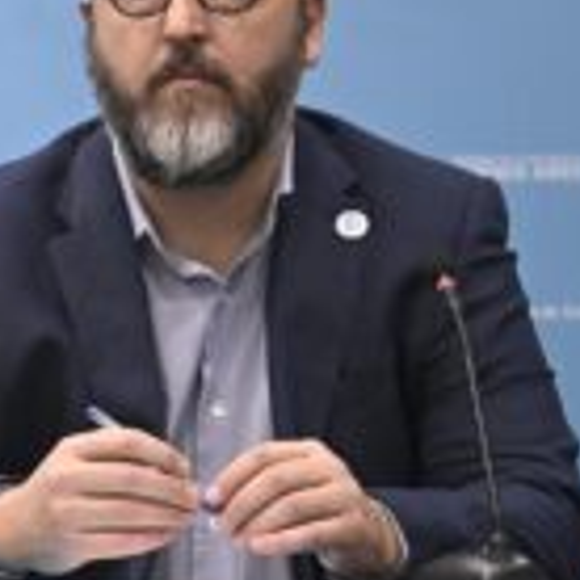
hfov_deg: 5.2
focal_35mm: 324
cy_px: 198
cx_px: -815
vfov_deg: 5.4
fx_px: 6142
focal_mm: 70
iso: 3200
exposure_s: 1/400
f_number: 2.8
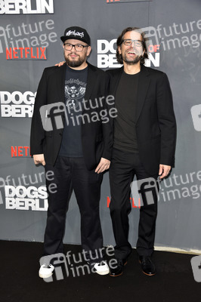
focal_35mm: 50
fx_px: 419
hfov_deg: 26.9
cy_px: 151
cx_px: 100
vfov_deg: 39.6
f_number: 5.6
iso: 250
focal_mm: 50
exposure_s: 1/200
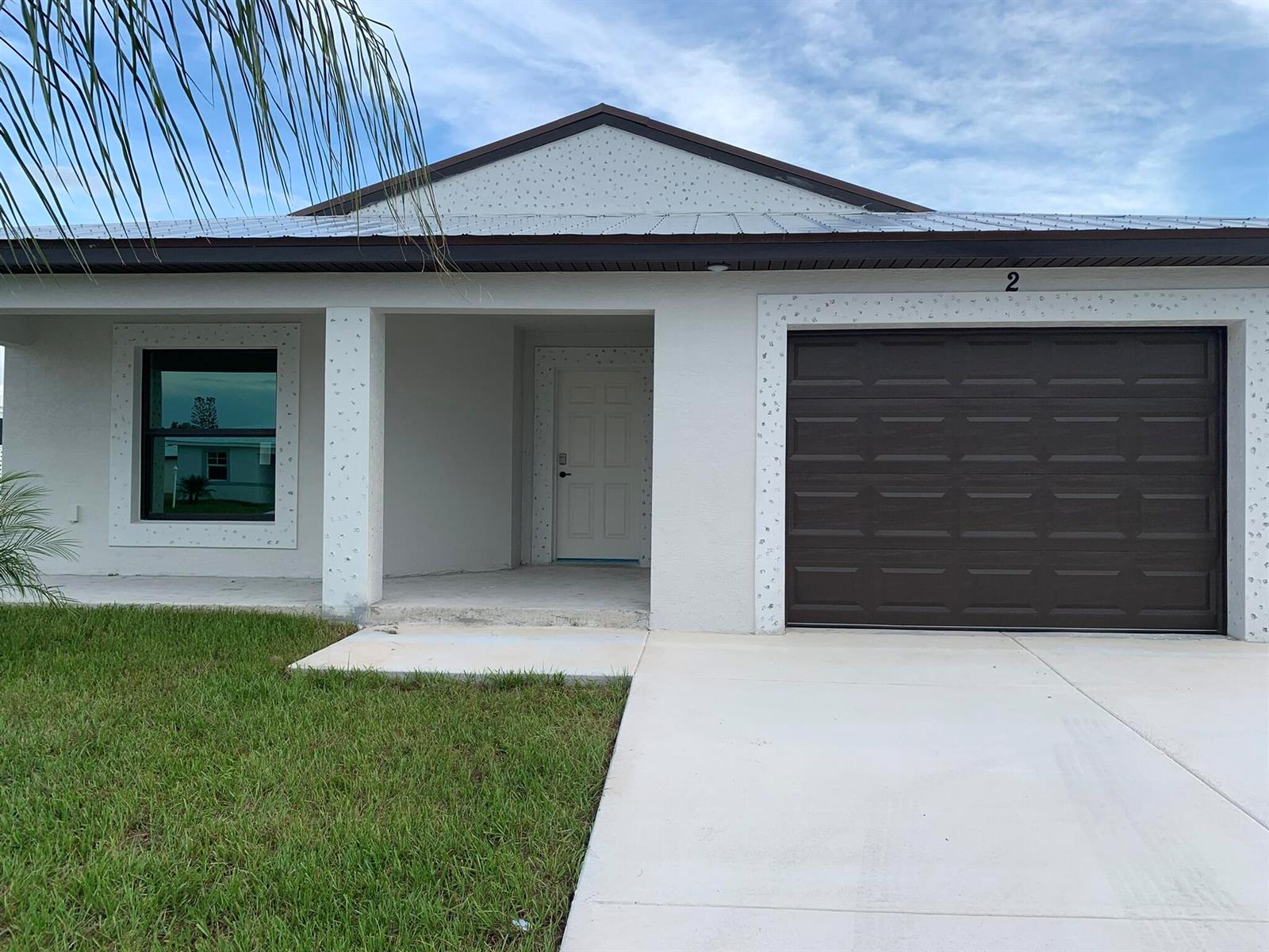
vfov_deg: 53.1
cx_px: 634
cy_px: 476
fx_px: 953
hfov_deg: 67.3
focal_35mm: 26
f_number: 1.8
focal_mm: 4.25
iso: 25
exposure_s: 1/616
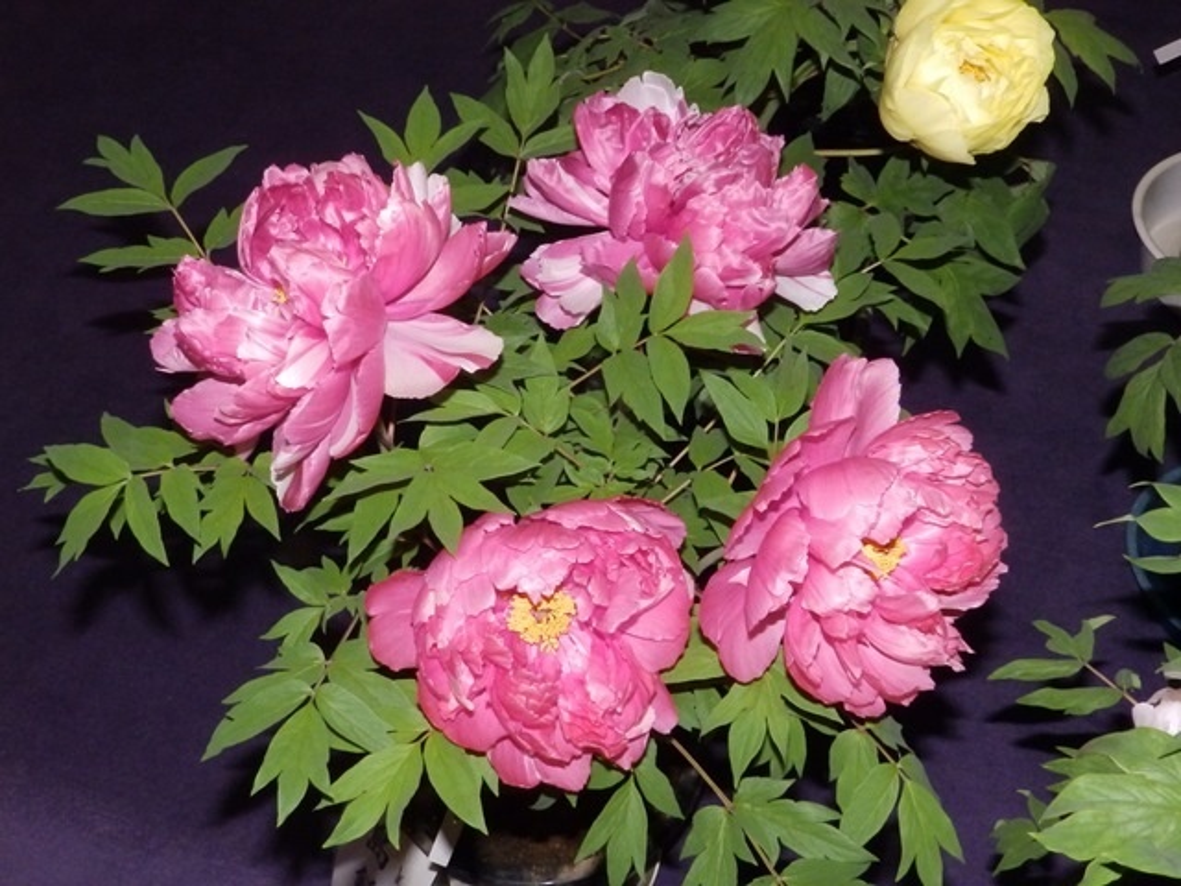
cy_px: 443
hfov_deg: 49.0
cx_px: 590
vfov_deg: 37.7
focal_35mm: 38
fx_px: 1296
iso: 800
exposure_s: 1/40
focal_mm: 6.8
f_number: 8
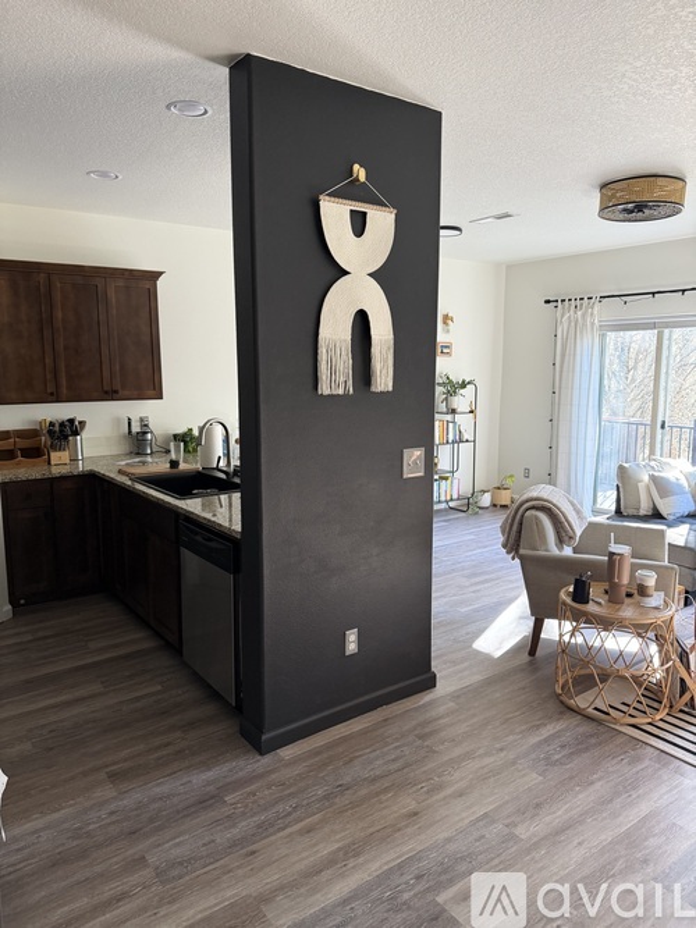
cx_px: 348
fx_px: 644
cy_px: 464
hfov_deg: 56.8
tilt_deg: -8.5
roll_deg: -0.1
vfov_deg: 71.6
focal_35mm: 24
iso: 250
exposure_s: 1/60
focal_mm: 6.76
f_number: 1.78
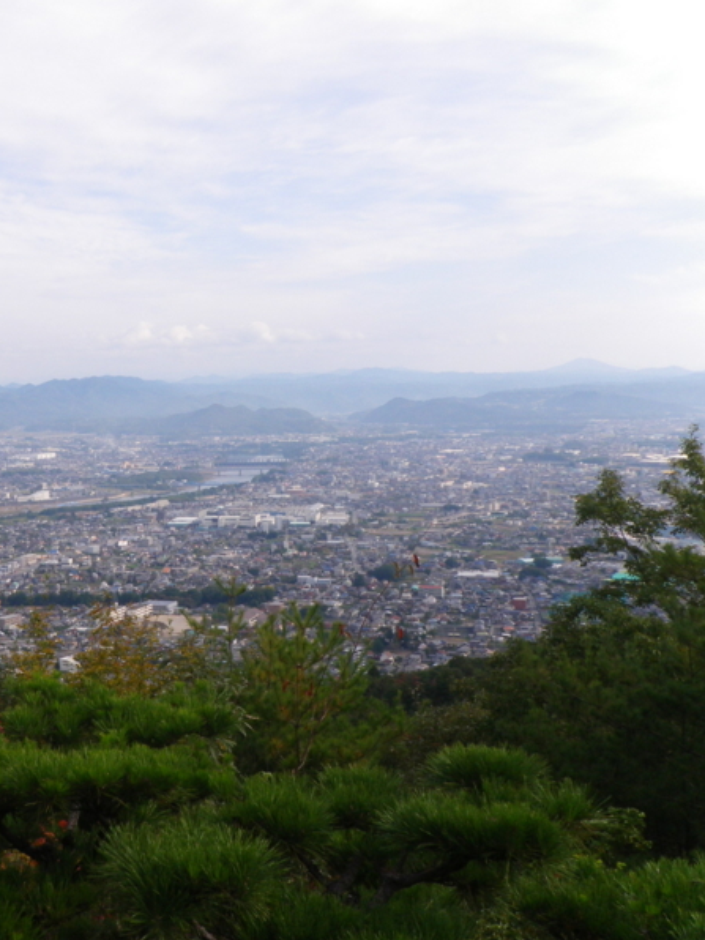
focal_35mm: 47
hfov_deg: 30.0
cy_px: 470
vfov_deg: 40.4
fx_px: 1276
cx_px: 125
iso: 64
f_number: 6.3
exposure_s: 1/200
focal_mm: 6.2
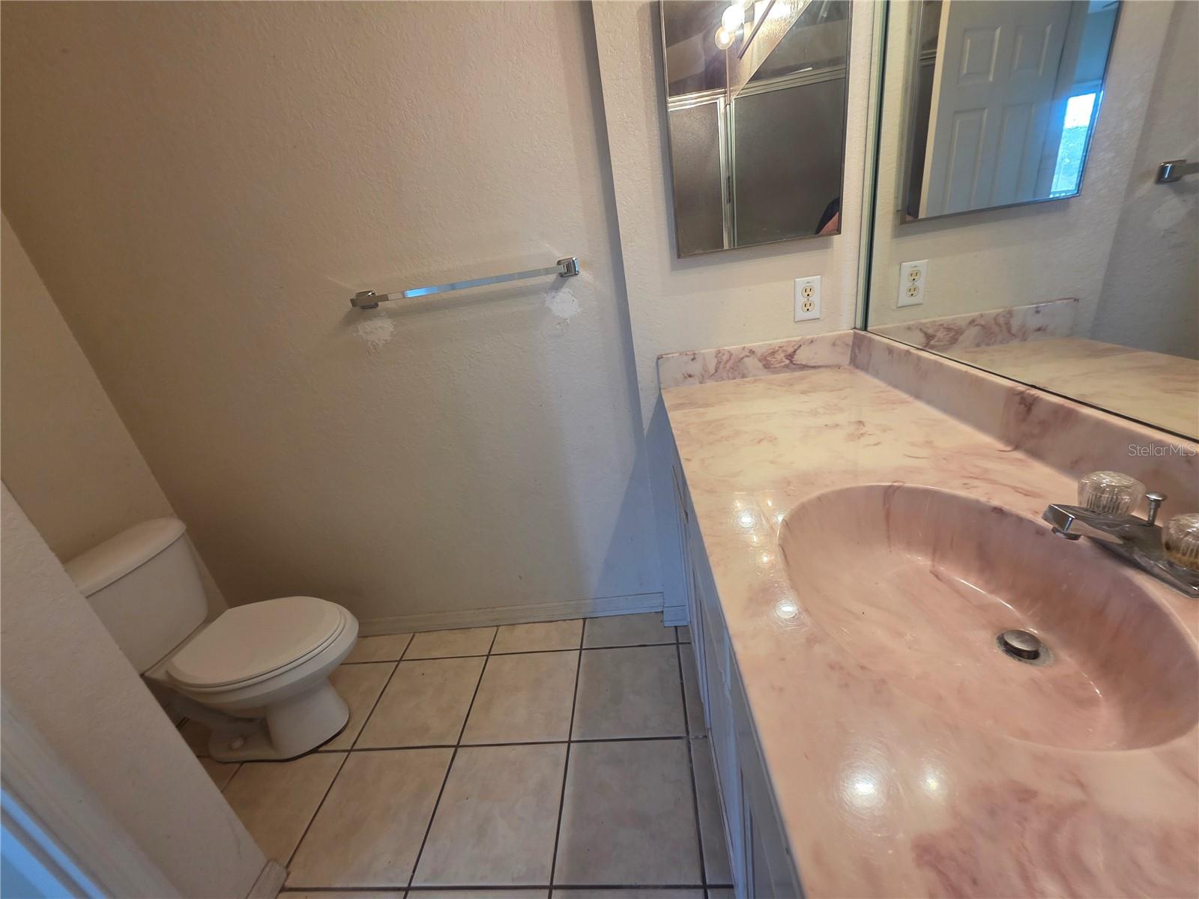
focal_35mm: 13
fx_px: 450
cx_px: 600
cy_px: 450
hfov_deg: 106.2
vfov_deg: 89.9
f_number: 1.9
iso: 160
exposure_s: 1/60
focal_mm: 2.2
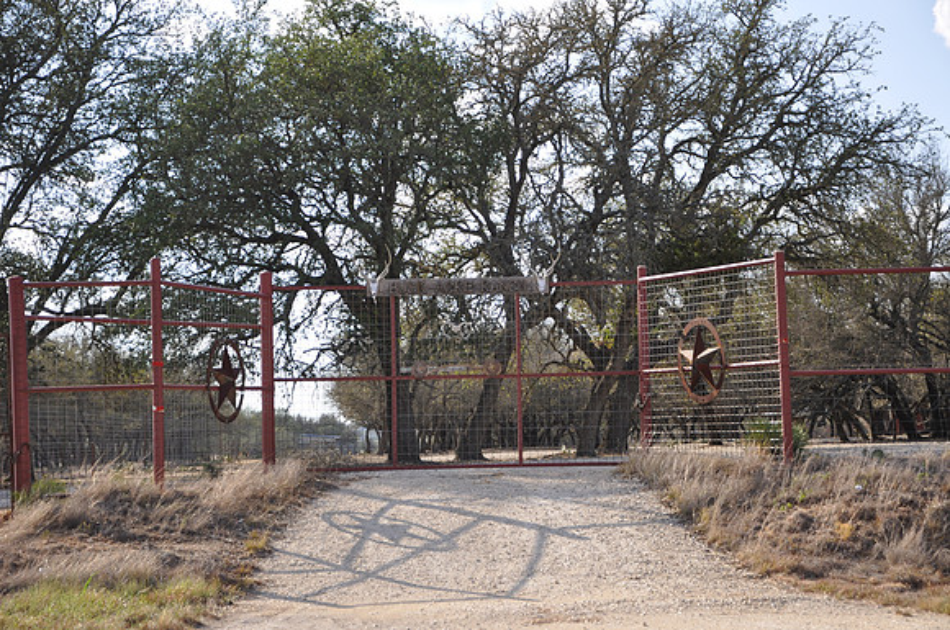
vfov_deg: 18.1
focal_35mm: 75
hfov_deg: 27.0
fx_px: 1976
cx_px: 475
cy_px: 315
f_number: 5.6
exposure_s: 1/125
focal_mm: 50
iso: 200
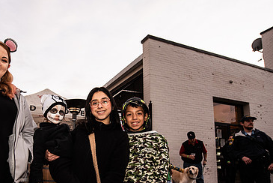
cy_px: 132
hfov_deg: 65.6
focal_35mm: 27
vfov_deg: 46.6
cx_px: 92
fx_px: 205
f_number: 4
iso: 800
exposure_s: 1/100
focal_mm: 17
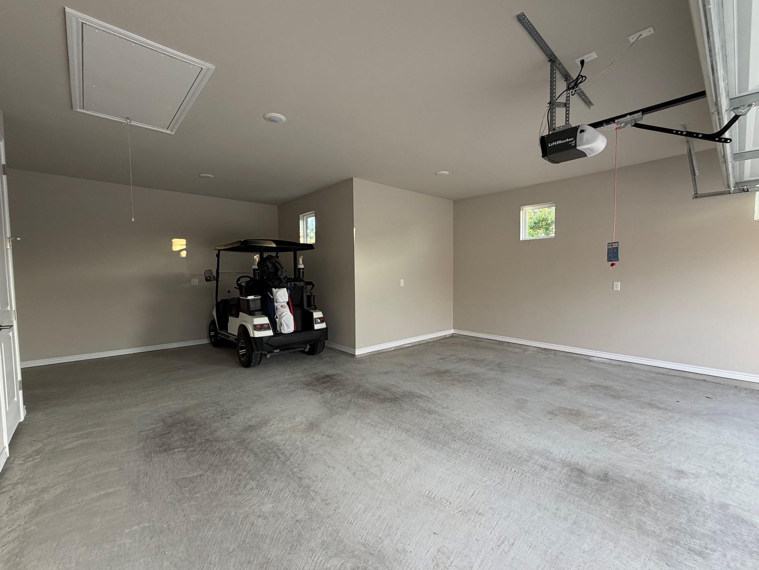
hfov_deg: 98.1
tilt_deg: -3.9
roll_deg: +0.6
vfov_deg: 81.8
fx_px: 329
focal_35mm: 15
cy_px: 290
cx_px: 393
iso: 200
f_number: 2.2
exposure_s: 1/121
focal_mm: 2.22
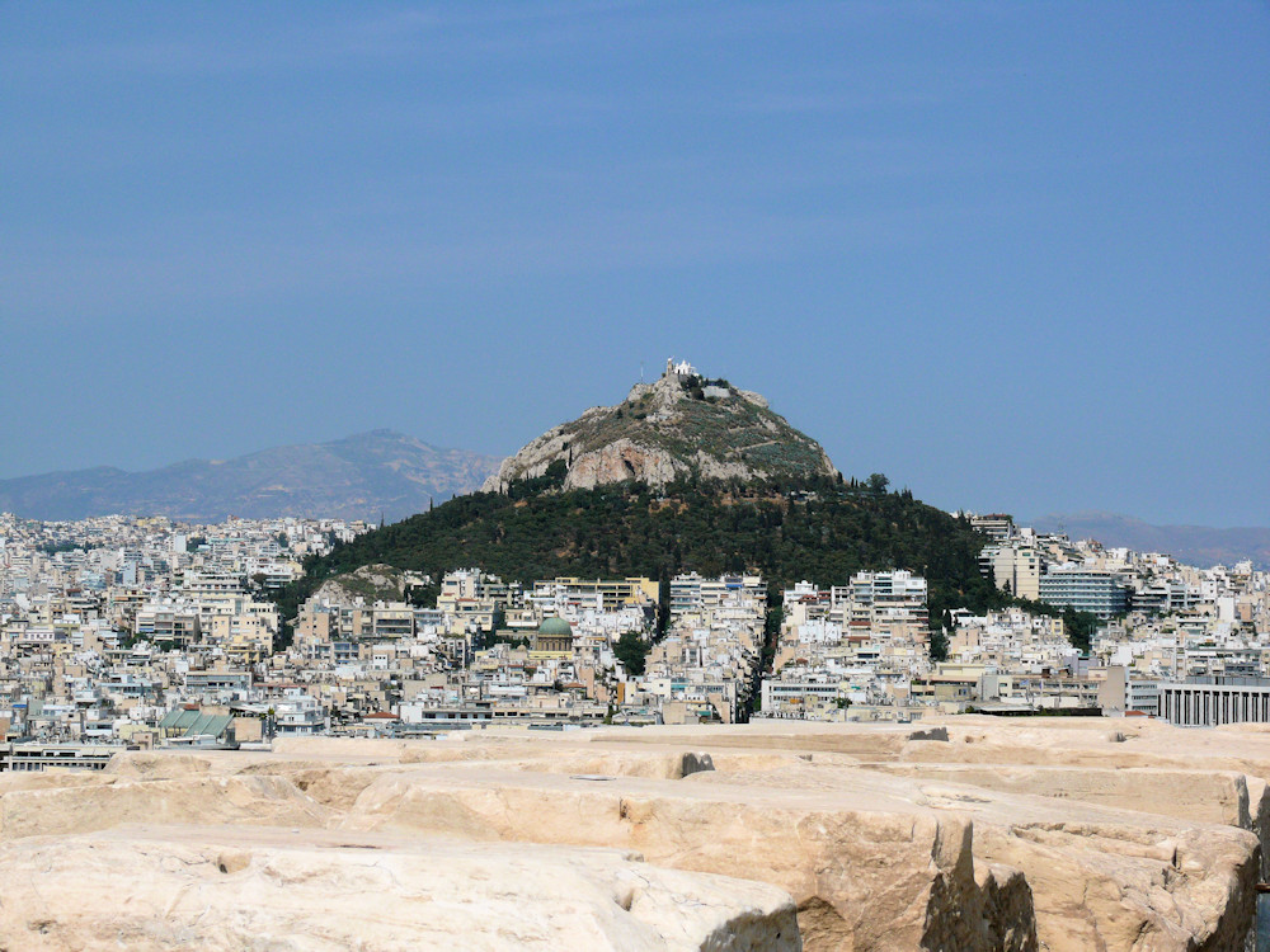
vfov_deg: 16.2
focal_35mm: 91
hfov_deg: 21.5
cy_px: 476
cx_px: 635
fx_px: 3339
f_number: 8
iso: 100
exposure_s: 1/640
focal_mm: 19.2
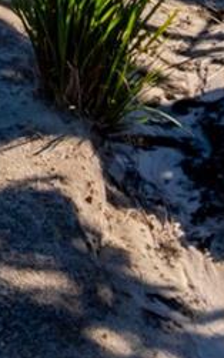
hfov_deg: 11.5
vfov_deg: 15.7
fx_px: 1047
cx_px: -150
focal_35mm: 107
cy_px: -338
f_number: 22
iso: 160
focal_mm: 11
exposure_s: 1/50
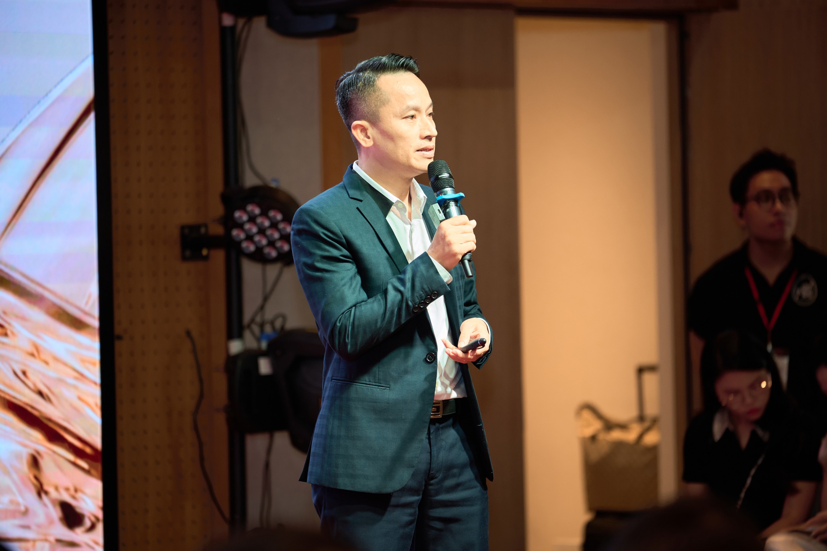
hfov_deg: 12.4
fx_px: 3793
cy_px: 276
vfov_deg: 8.3
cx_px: 414
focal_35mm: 165
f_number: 2.8
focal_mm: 165.1
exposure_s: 1/200
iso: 800
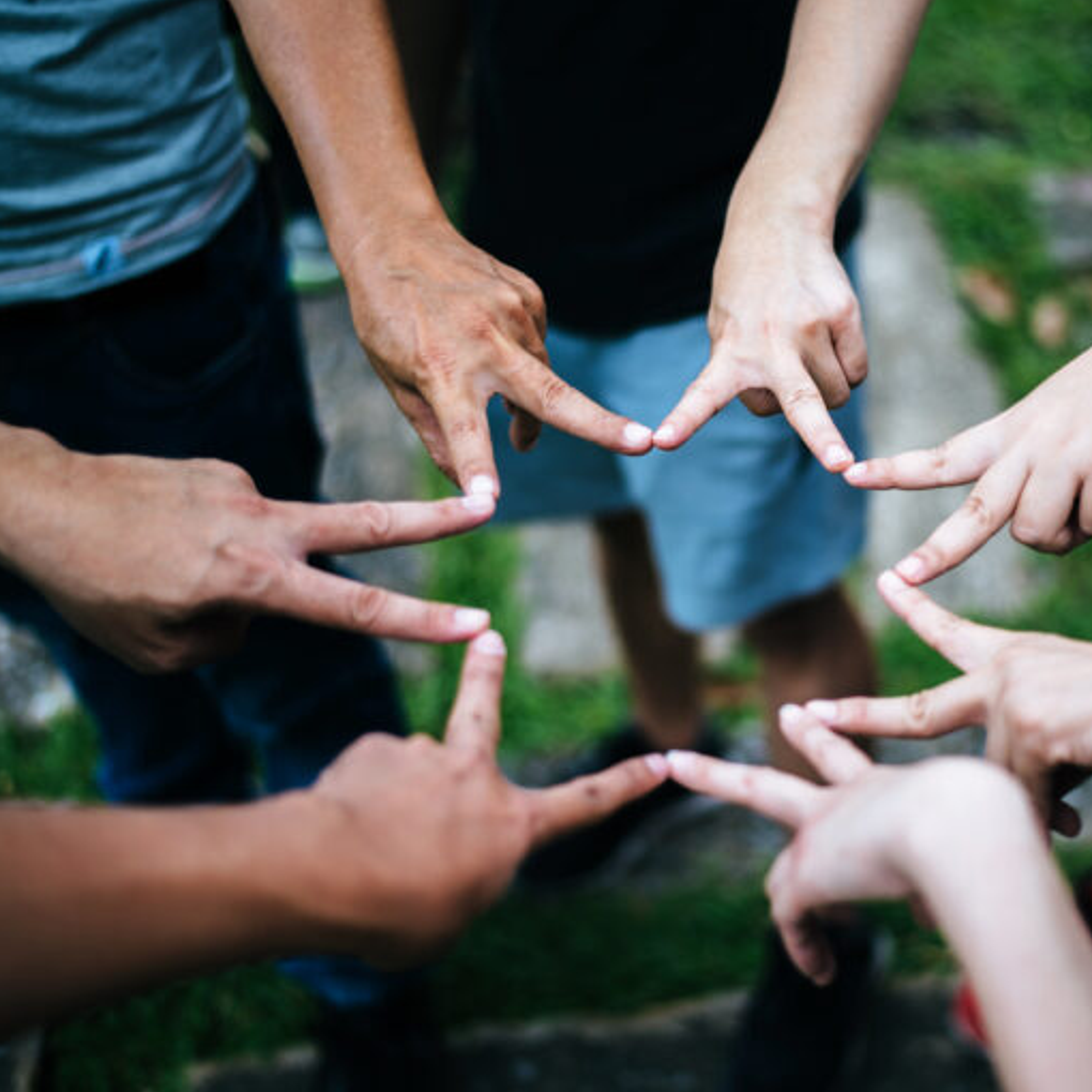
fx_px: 2284
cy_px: 545
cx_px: 747
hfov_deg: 26.7
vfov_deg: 26.9
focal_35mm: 64
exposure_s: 1/640
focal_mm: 50
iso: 100
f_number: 1.8
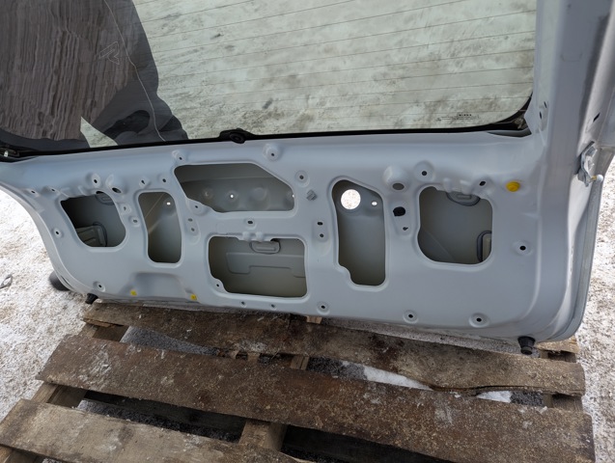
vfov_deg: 57.0
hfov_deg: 71.5
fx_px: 427
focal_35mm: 24
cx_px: 308
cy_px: 232
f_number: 1.85
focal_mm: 6.81
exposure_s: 1/80.5
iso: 40
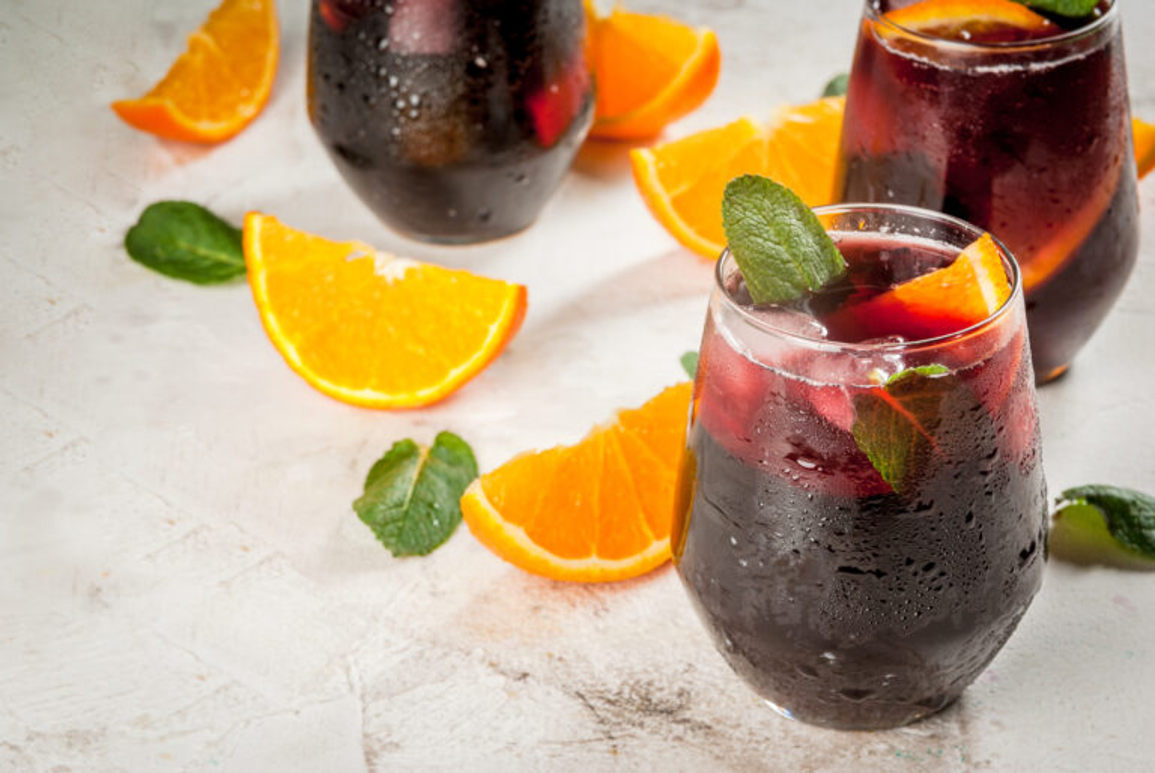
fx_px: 3373
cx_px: 578
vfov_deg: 13.1
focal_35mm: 105
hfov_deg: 19.4
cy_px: 386
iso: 100
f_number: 11
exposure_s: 1/50
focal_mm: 70
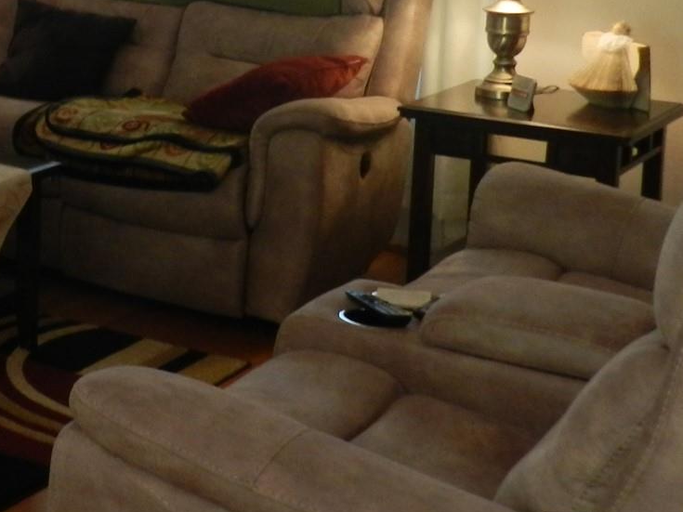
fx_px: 1539
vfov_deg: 18.3
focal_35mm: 78
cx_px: -112
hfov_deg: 23.2
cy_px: -18
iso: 360
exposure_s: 1/25
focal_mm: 5
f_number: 3.6
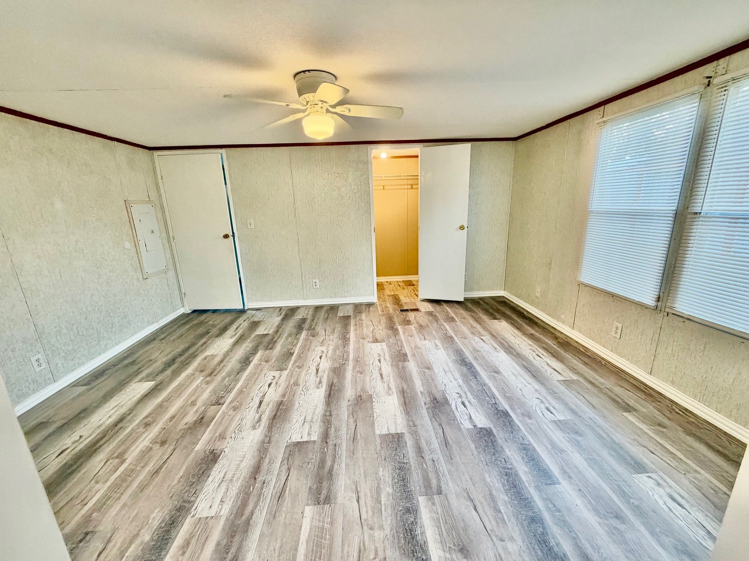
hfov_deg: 102.1
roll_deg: +2.7
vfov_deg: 85.7
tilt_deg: -14.8
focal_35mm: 14
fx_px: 303
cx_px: 374
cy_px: 280
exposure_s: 1/60
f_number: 2.2
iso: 320
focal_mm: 2.22
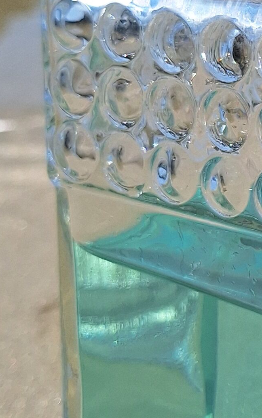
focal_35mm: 96
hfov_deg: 12.4
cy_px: 99
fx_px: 1096
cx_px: 478
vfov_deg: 21.4
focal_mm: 5.54
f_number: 1.8
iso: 40
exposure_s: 1/2793
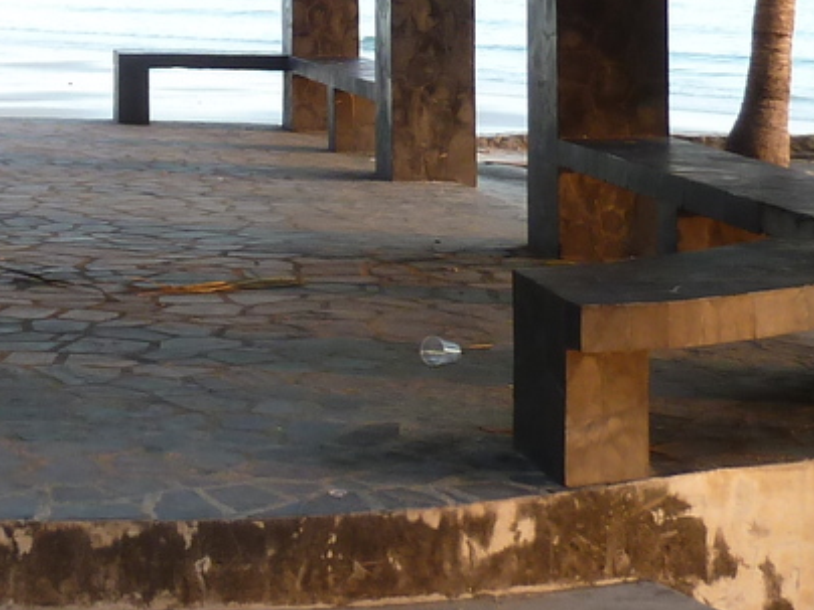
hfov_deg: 19.0
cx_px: -93
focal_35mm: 99
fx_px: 2328
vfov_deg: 14.5
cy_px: -95
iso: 80
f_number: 3.3
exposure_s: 1/40
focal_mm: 4.1
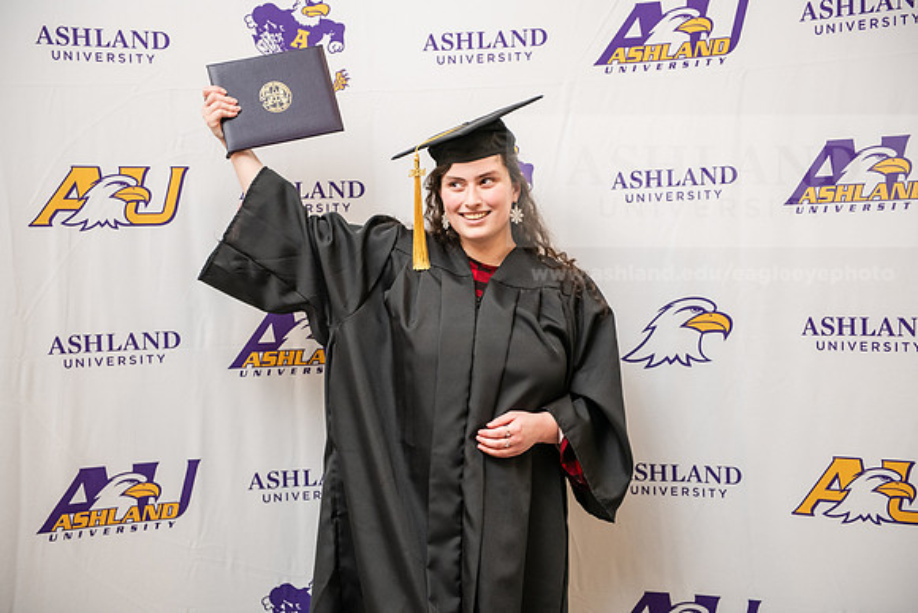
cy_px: 306
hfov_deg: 34.5
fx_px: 1479
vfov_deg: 23.4
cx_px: 459
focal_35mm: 58
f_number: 3.2
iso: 2000
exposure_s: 1/160
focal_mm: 58
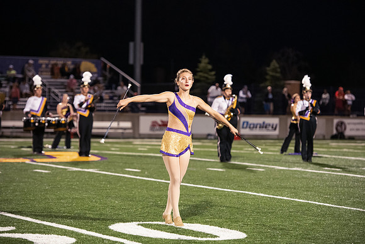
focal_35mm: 135
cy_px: 122
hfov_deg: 15.2
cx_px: 182
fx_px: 1369
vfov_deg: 10.2
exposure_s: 1/400
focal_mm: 135
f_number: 3.2
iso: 5000
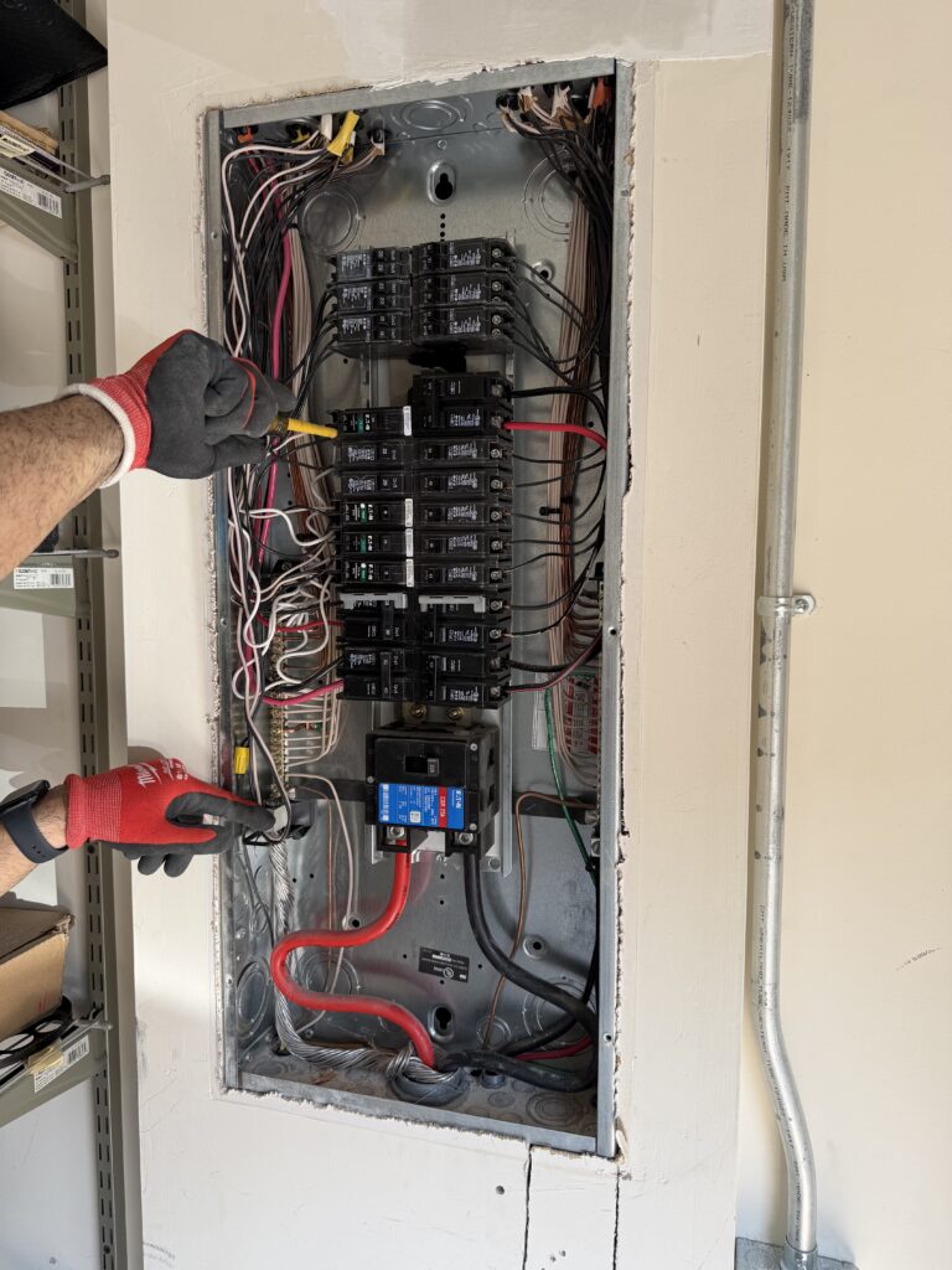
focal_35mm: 24
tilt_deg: -5.9
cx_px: 476
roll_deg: -0.9
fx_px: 880
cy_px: 635
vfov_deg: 71.6
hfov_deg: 56.8
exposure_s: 1/407
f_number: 1.78
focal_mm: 6.76
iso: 80
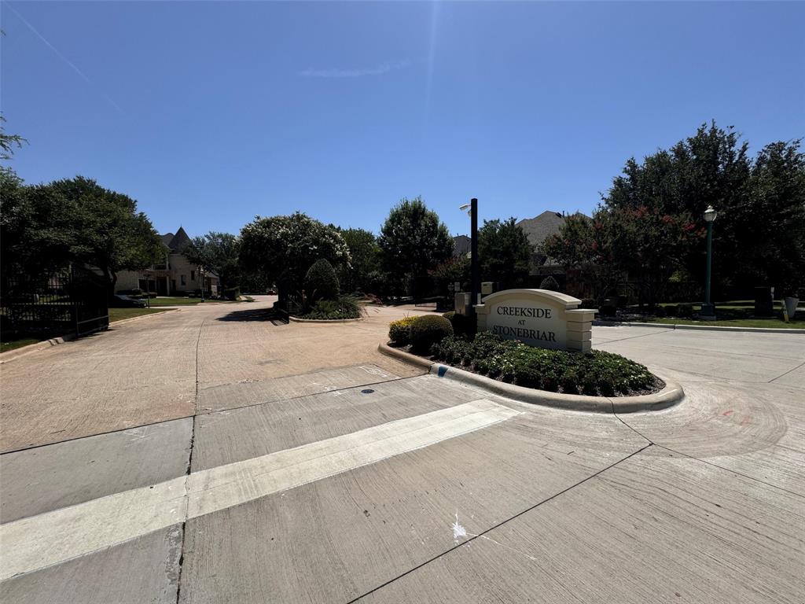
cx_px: 402
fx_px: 326
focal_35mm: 14
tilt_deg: -3.0
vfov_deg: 85.7
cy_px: 302
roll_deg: +0.4
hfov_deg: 102.1
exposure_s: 1/3390
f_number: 2.2
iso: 50
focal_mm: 2.22
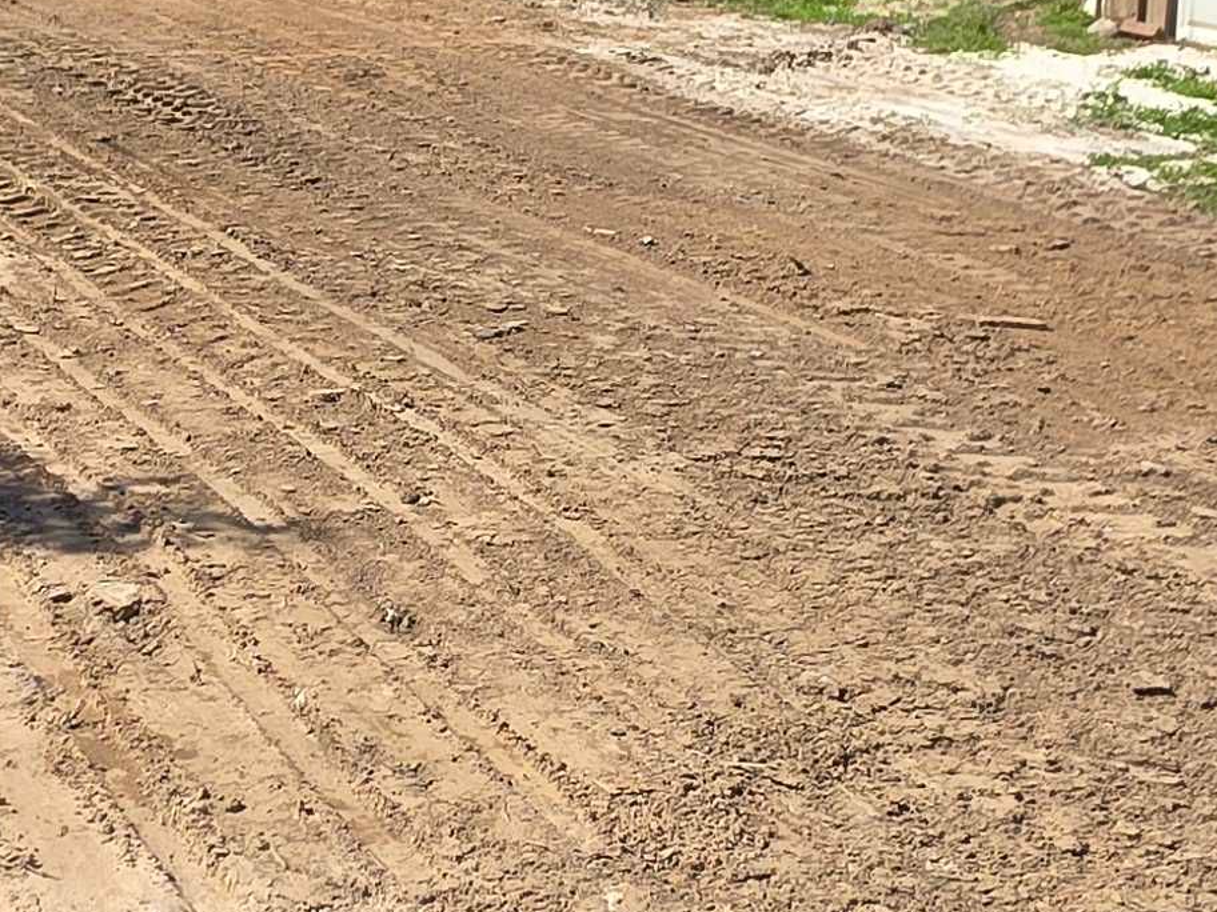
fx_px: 2004
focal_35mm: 57
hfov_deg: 33.4
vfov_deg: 25.6
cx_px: 374
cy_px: 383
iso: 40
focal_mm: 2.2
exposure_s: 1/2000
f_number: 1.9
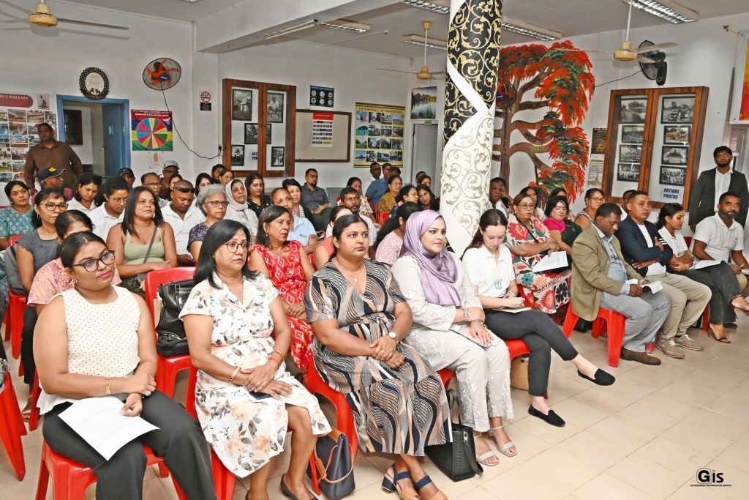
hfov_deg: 43.6
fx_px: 936
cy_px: 250
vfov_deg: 29.9
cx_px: 374
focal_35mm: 45
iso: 4000
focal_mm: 45
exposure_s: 1/160
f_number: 13
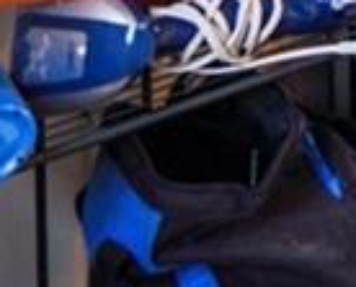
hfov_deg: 11.1
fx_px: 1172
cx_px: 1065
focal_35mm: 111
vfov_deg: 10.4
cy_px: -553
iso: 125
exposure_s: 1/30
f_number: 2.8
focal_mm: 16
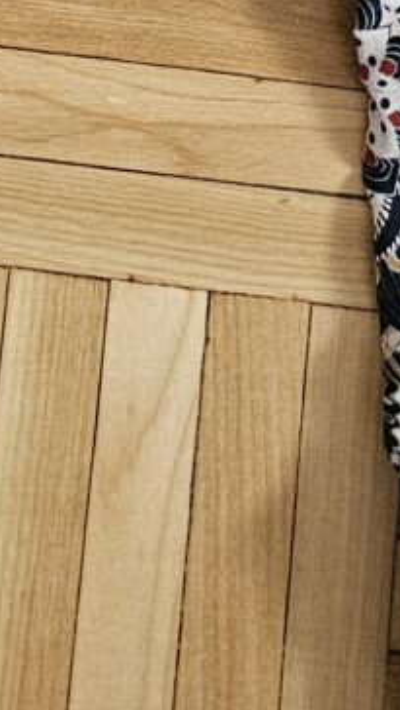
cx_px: -14
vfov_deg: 12.2
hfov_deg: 8.6
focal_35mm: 141
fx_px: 2656
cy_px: -973
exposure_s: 1/120
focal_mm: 6.3
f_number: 1.7
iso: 500
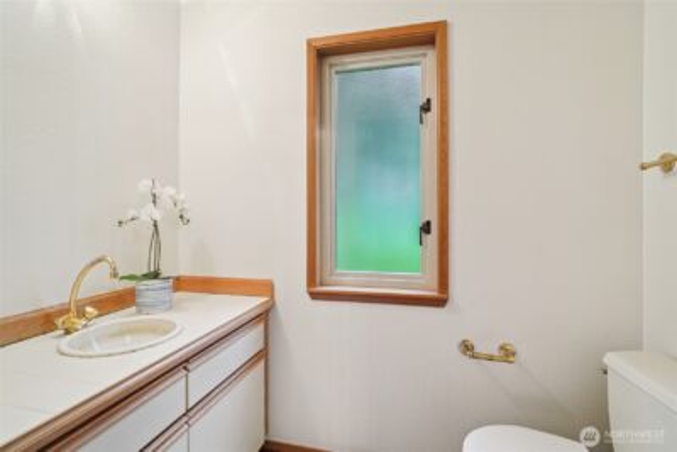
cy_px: 226
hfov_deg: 96.7
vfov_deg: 73.8
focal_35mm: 16
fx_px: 301
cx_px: 338
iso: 1600
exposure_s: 1/20
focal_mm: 16
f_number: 8
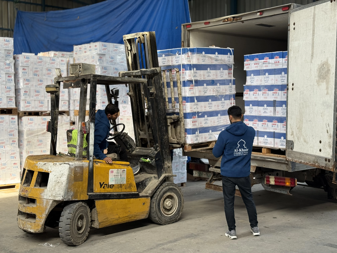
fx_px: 467
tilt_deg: -1.1
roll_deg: -0.3
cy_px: 126
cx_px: 168
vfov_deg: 30.3
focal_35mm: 48
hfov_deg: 39.7
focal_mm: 6.76
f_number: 1.78
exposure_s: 1/143
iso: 80
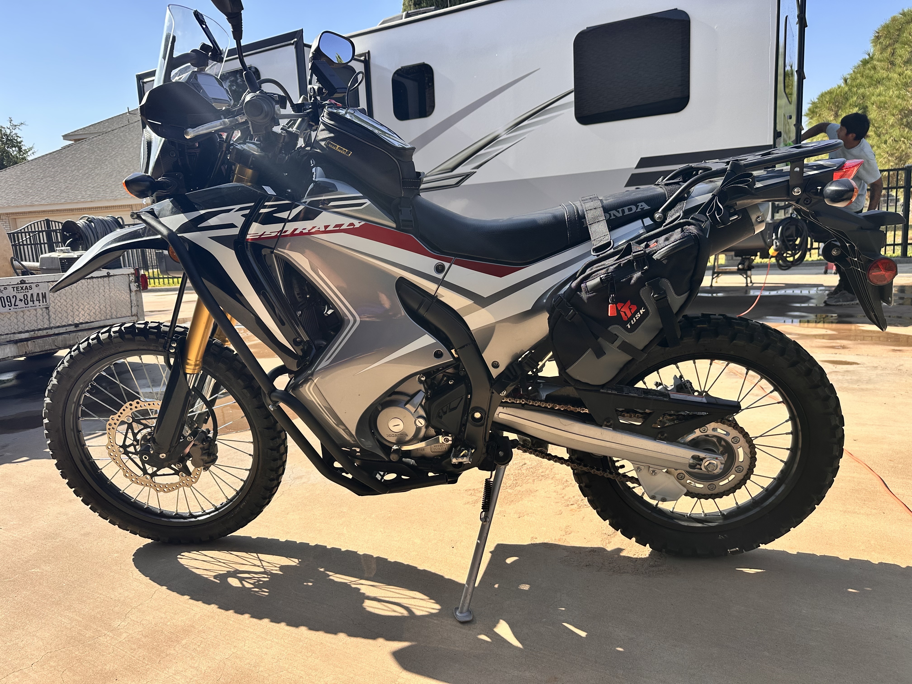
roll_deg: +3.6
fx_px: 632
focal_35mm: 24
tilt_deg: -9.4
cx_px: 456
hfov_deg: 71.6
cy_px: 342
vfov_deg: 56.8
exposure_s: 1/2299
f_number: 1.78
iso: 80
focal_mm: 6.86
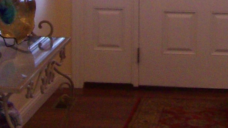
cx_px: 186
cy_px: -122
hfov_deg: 16.1
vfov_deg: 8.7
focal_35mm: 132
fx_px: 798
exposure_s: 1/40
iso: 200
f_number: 2.8
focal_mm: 5.8
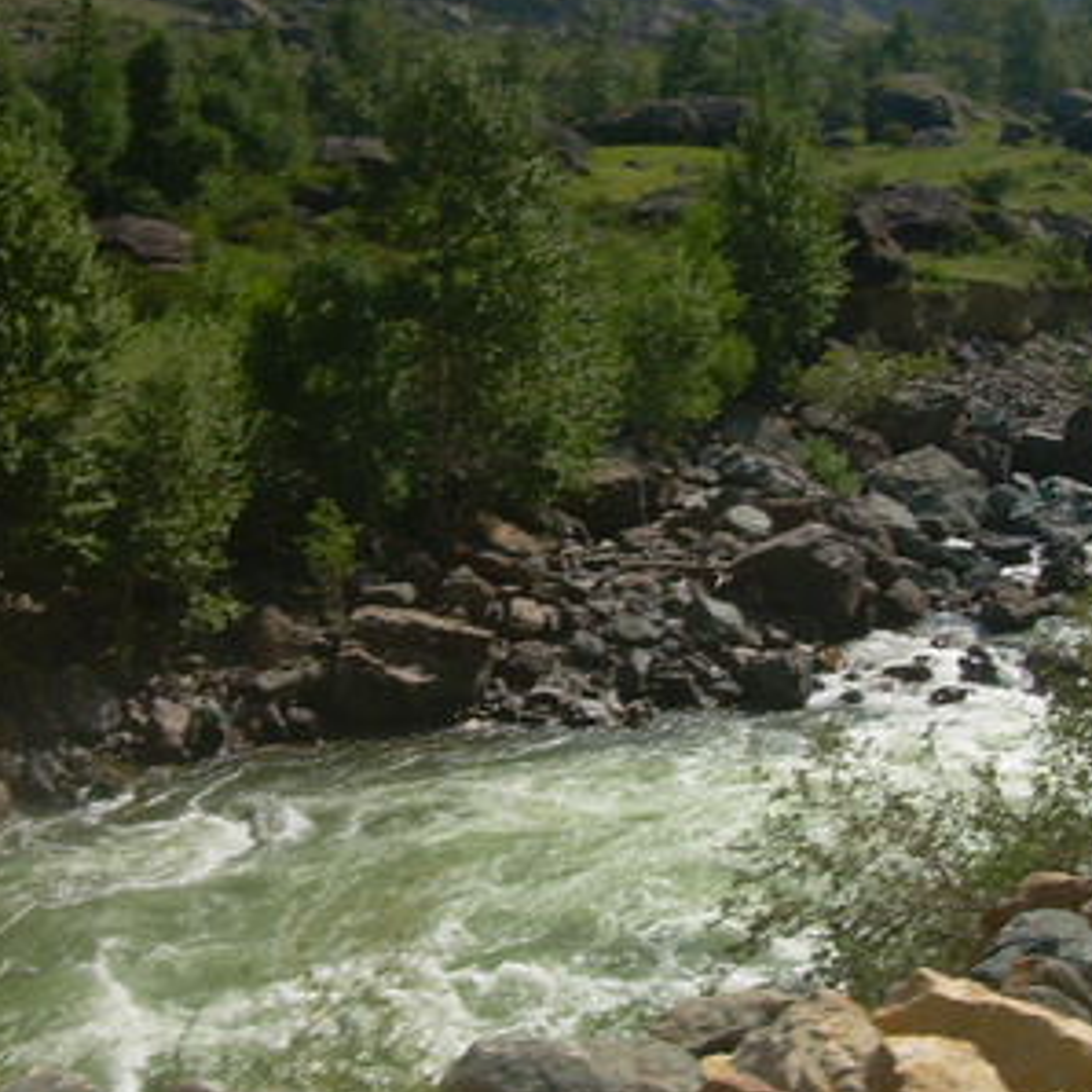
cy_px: 522
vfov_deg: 21.9
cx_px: 671
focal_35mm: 79
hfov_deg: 21.9
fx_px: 2820
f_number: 4.6
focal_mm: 6.3
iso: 50
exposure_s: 1/594
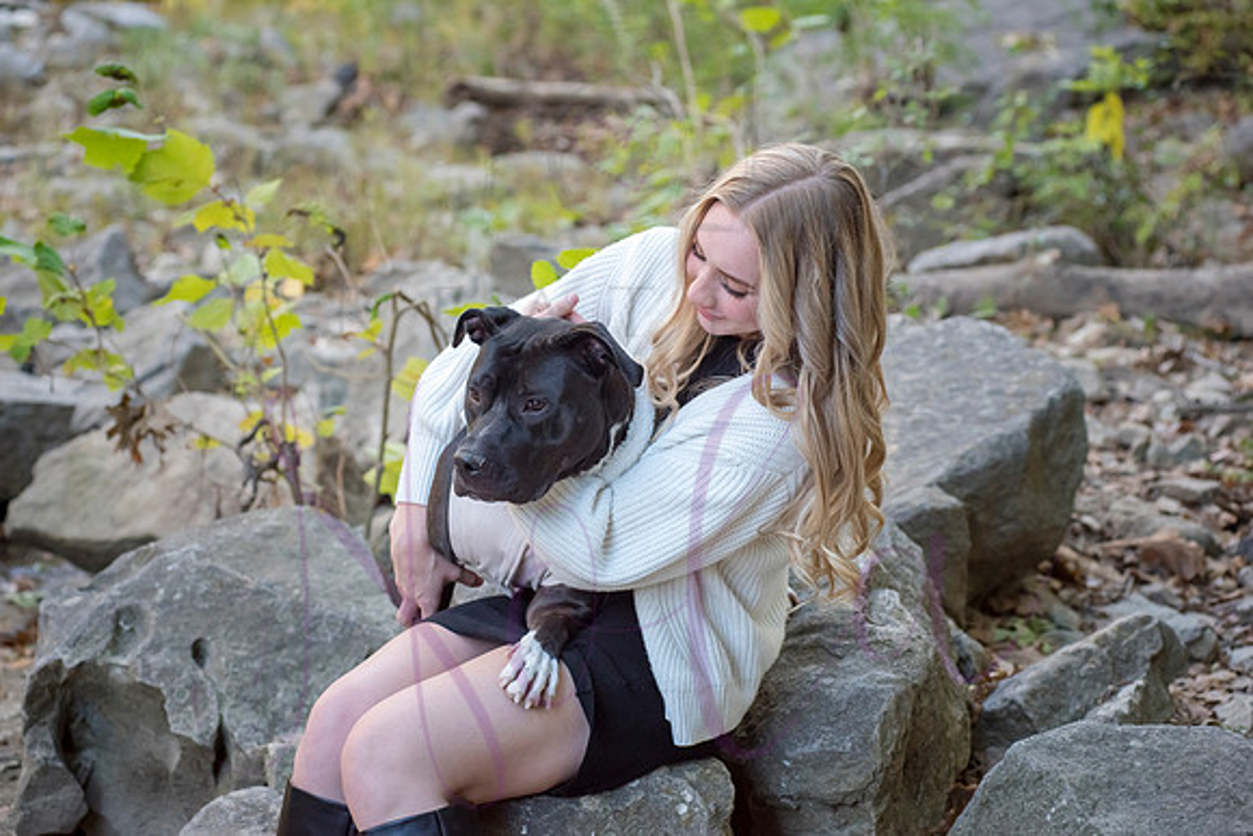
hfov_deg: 25.4
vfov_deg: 17.1
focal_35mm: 80
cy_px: 418
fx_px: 2785
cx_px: 626
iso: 800
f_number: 5
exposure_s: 1/400
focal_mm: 80
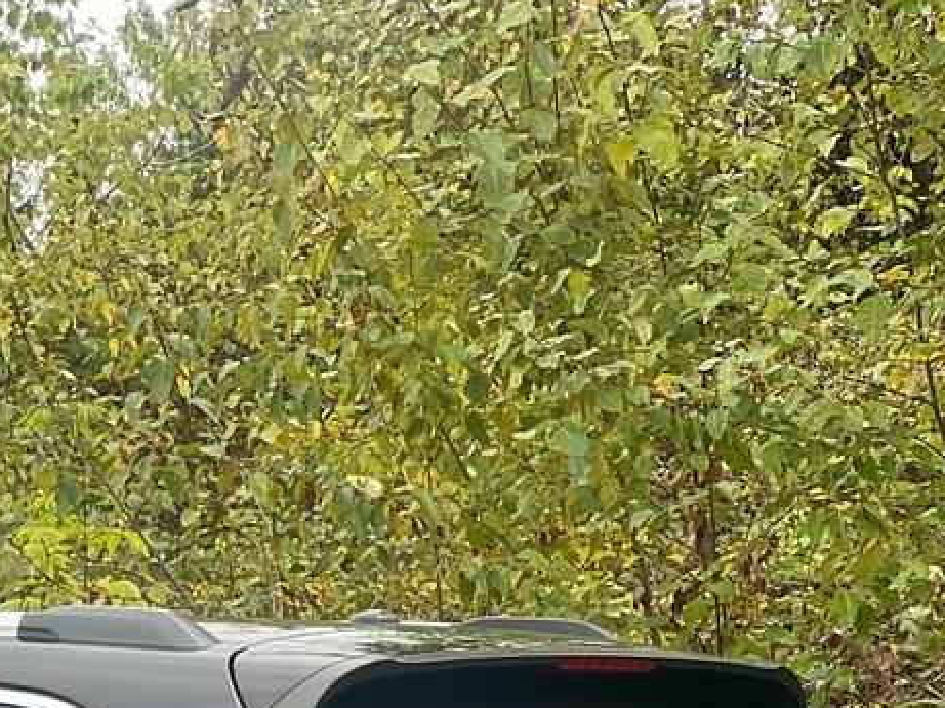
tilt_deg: -1.1
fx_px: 5838
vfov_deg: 6.9
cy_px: 932
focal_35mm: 214
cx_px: -154
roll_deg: +2.2
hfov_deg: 9.2
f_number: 2.8
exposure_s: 1/121
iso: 40
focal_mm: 9
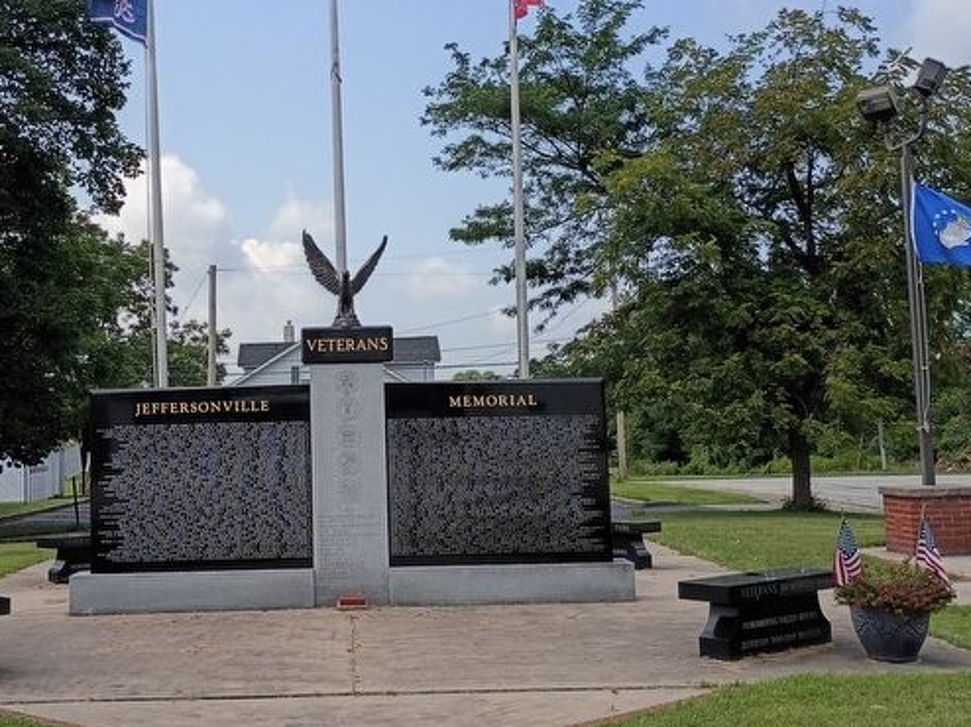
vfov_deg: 30.8
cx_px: 348
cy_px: 314
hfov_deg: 40.1
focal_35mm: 47
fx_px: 1318
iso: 103
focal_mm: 4.27
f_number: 1.8
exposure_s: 1/1070
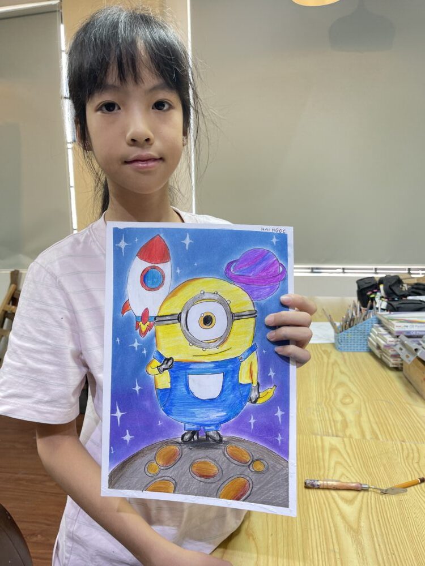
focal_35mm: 25
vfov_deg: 69.4
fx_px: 409
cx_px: 212
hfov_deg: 54.9
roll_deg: +0.9
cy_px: 283
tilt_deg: -7.7
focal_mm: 5.1
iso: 64
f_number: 1.6
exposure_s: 1/100
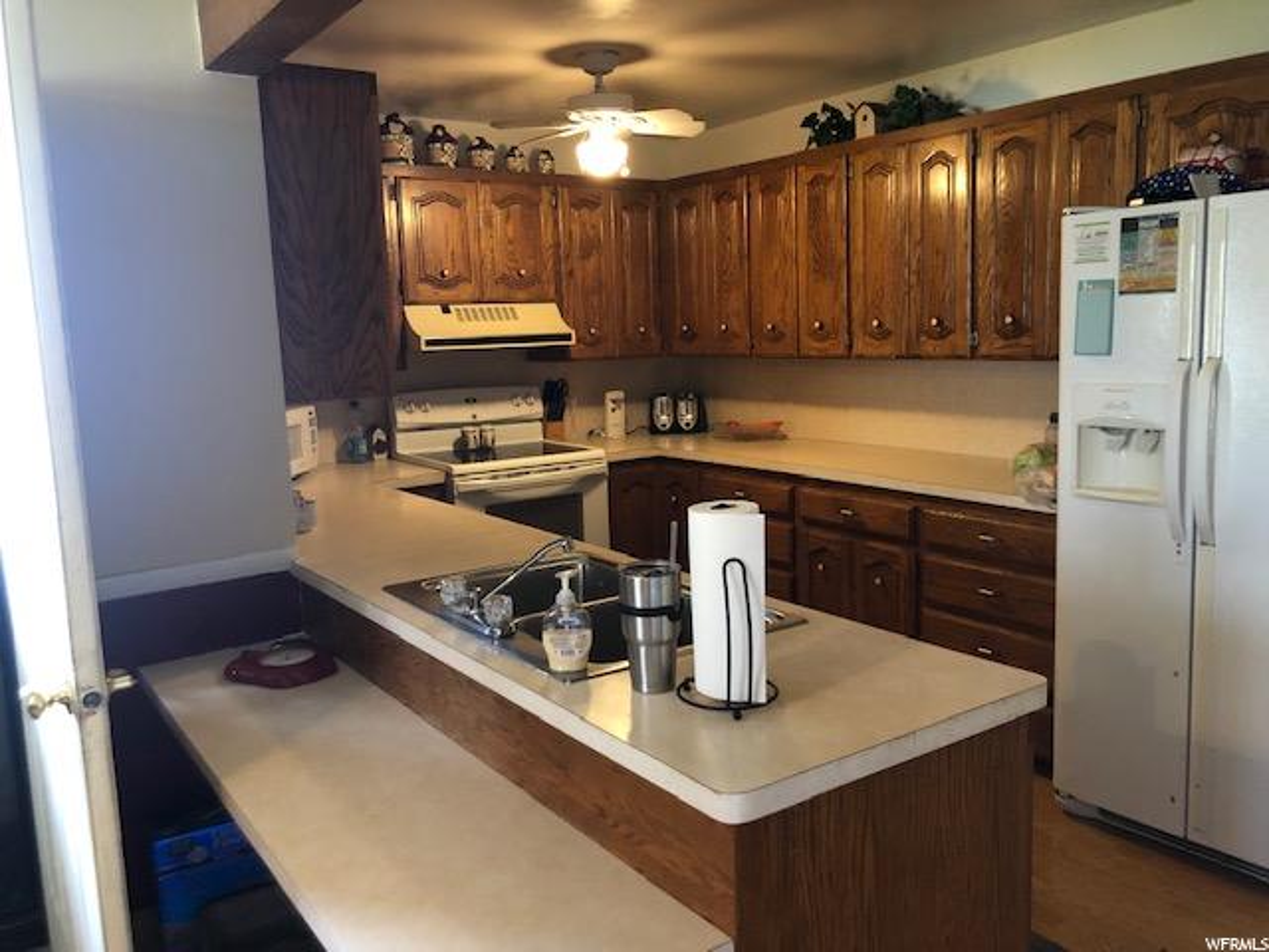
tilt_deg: -6.8
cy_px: 476
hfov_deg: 63.4
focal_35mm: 28
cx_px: 634
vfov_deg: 49.7
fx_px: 1026
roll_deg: +2.0
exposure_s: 1/15
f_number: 1.8
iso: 100
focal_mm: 3.99
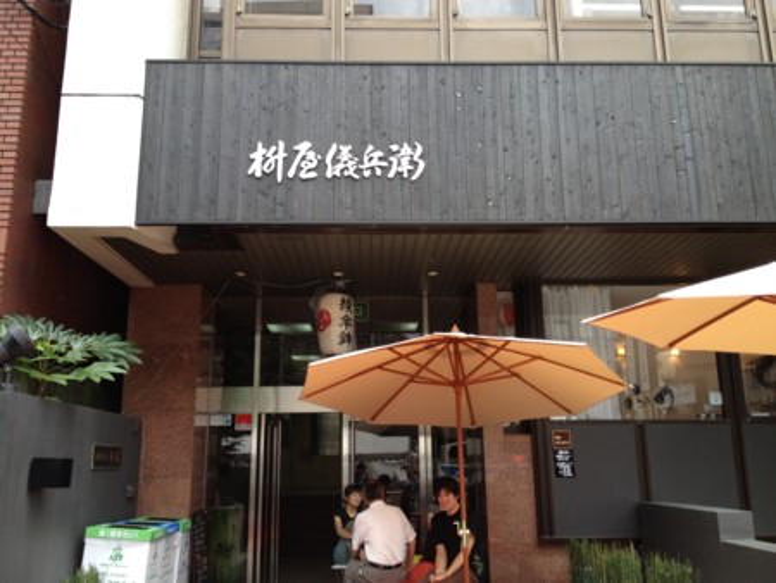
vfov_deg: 40.7
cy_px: 292
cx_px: 388
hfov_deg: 52.6
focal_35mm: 35
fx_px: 785
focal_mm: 4.28
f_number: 2.4
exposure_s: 1/127
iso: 64
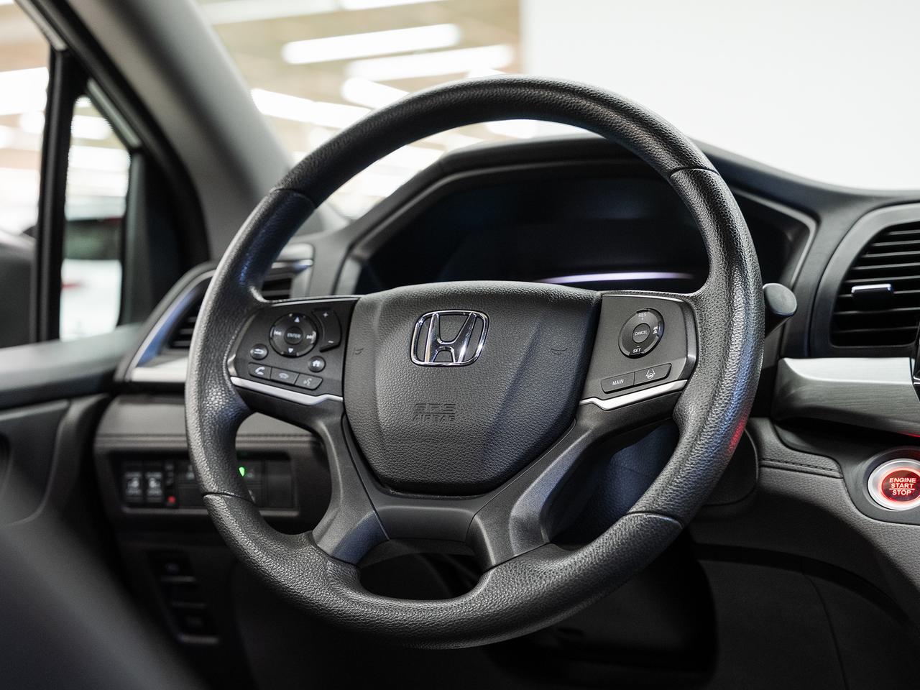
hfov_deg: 34.2
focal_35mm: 56
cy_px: 342
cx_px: 431
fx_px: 1494
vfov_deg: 26.0
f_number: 3.5
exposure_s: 1/40
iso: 800
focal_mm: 47.4
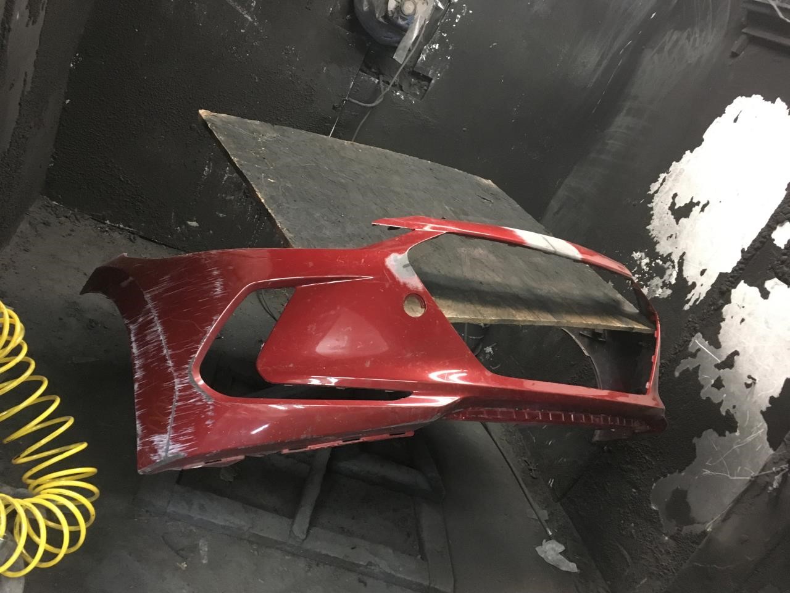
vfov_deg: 48.2
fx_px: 662
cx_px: 395
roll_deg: -26.9
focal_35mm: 29
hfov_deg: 61.7
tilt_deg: -22.1
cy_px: 296
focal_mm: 4.15
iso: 200
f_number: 2.2
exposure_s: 1/15
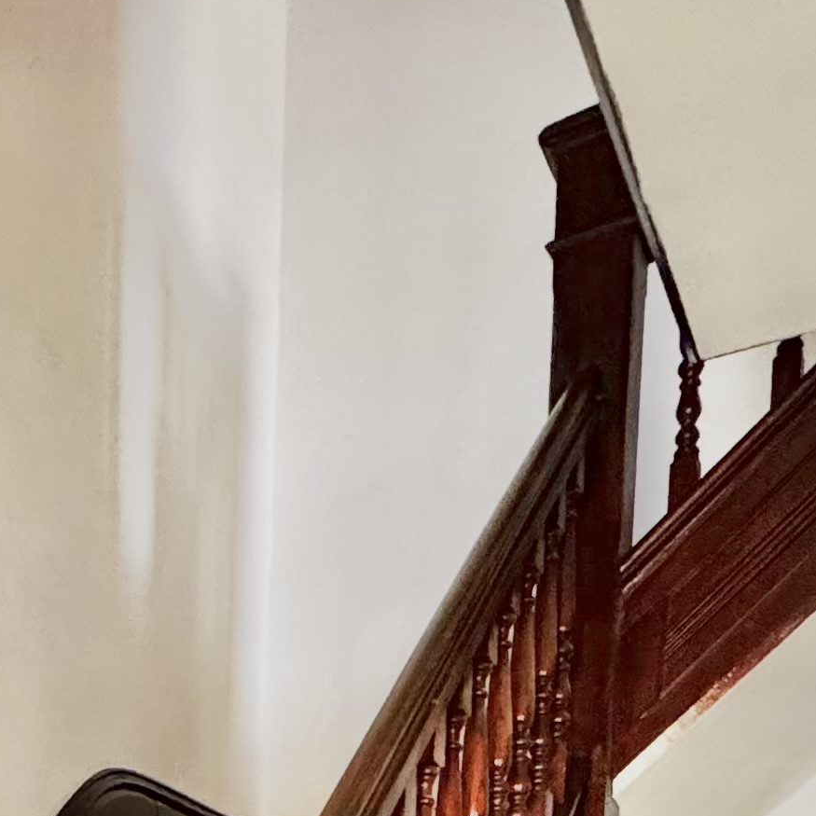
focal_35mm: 57
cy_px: 1337
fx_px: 1520
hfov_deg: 26.9
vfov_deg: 22.4
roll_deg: -0.5
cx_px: -140
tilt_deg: -5.6
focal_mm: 2.22
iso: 320
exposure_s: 1/66
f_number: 2.2
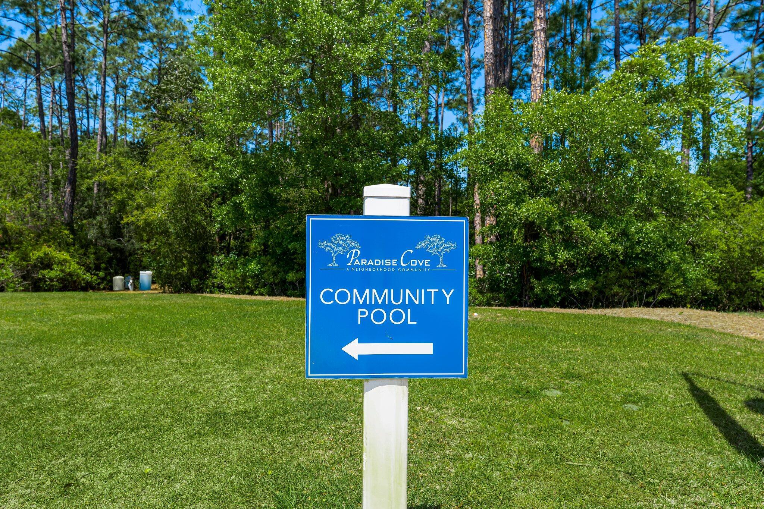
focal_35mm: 24
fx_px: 509
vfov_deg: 53.1
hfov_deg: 73.7
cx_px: 382
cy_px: 254
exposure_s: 1/2500
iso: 400
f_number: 8
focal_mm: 24
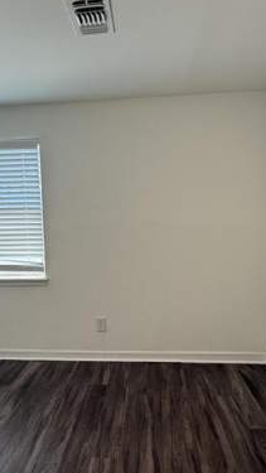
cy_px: 270
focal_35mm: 26
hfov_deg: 44.2
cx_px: 111
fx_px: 326
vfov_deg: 71.5
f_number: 2.2
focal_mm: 2.22
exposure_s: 1/120
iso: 100
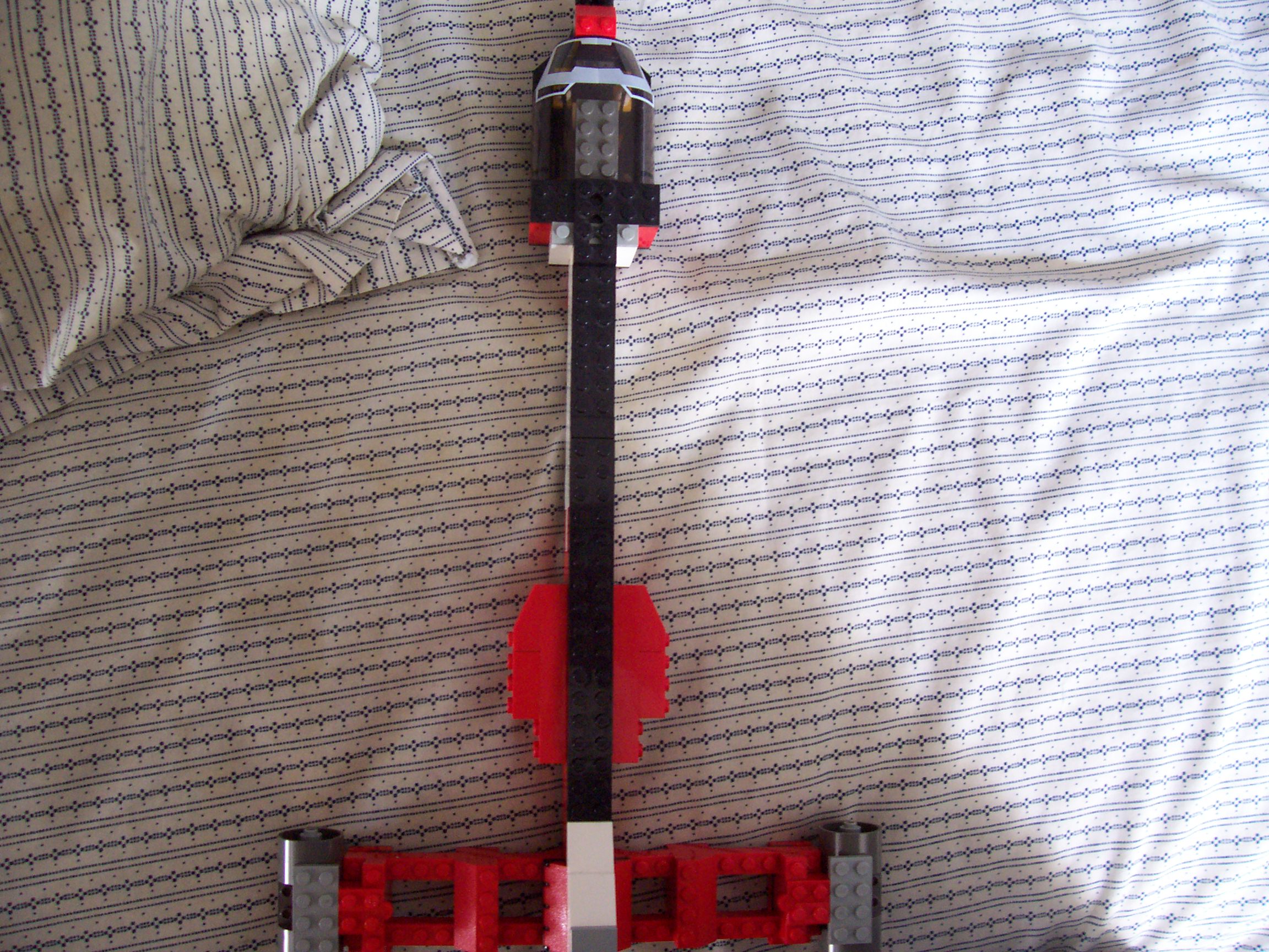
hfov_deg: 54.0
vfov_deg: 41.8
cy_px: 476
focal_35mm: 34
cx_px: 634
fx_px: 1246
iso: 160
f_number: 2.7
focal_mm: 5.6
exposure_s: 1/8.48
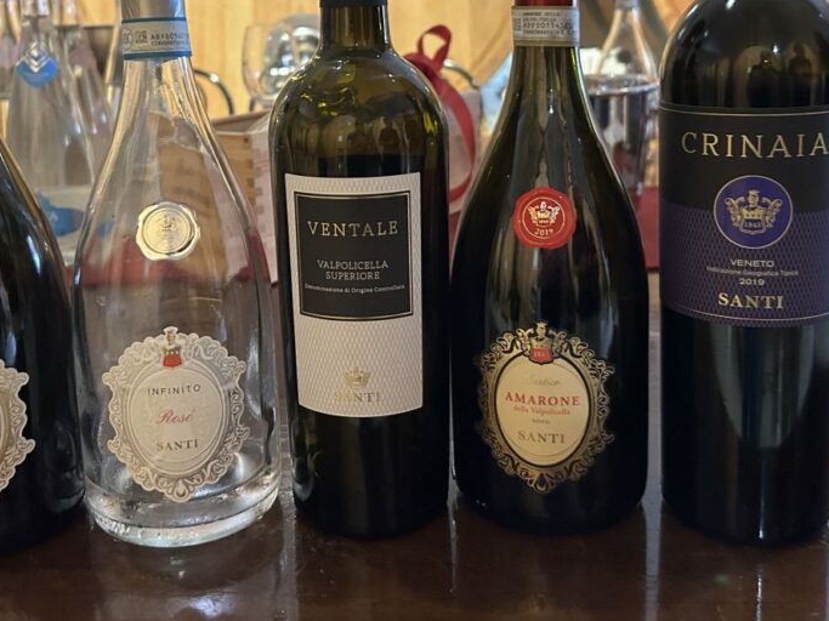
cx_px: 374
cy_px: 164
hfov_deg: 47.8
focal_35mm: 39
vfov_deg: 36.1
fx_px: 934
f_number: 1.5
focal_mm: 5.7
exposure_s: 1/50
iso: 500
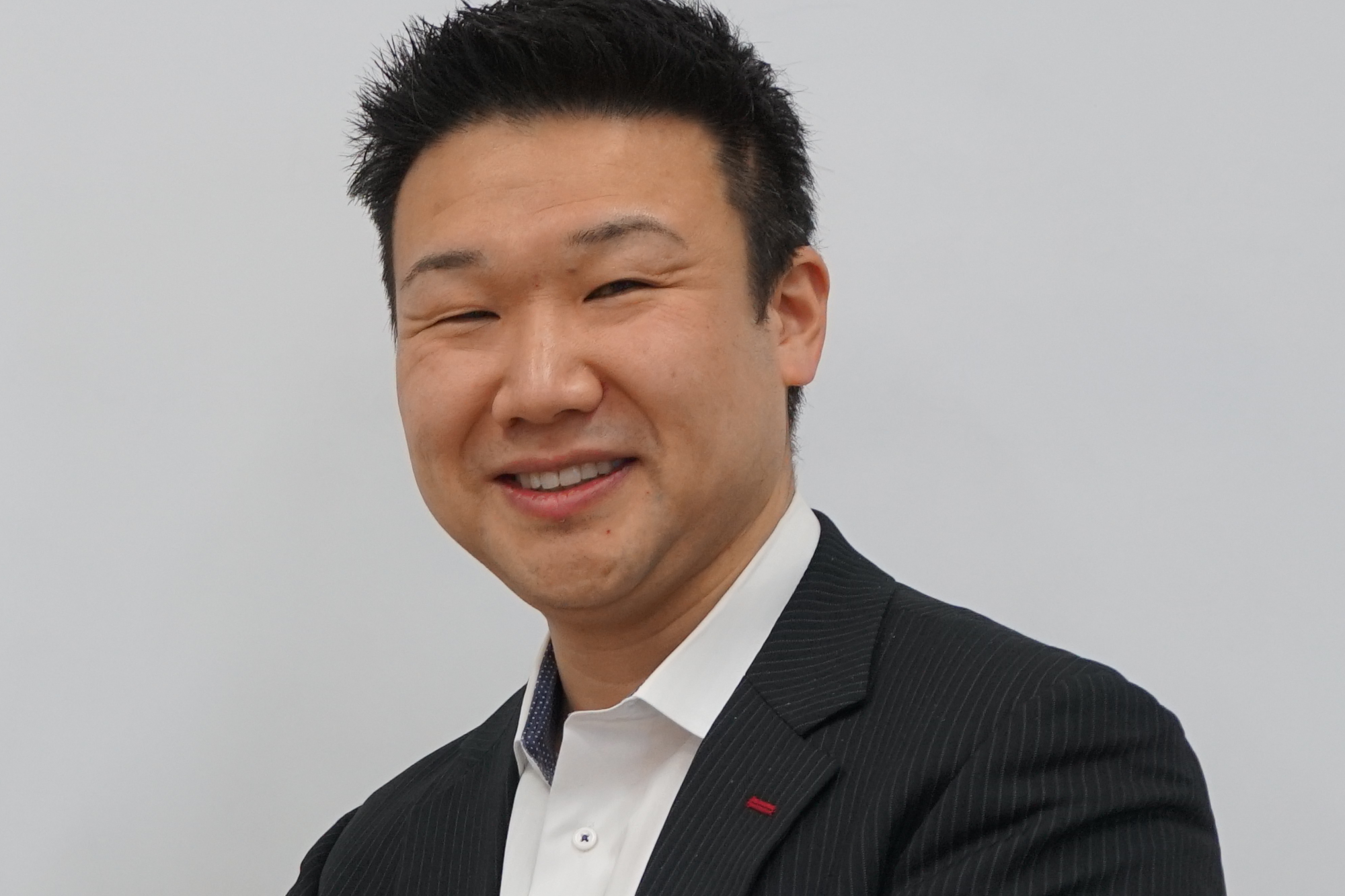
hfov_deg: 11.6
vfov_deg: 7.7
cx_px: -17
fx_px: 6556
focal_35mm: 176
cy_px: 1099
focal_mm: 39
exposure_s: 1/160
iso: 800
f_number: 4
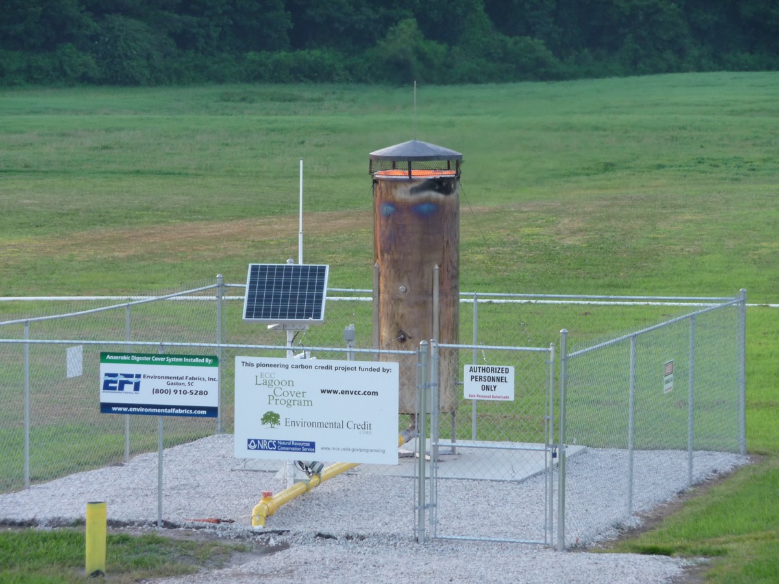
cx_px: 390
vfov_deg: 7.9
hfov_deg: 10.5
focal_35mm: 189
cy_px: 292
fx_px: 4253
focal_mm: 32.3
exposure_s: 1/50
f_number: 4.8
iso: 160
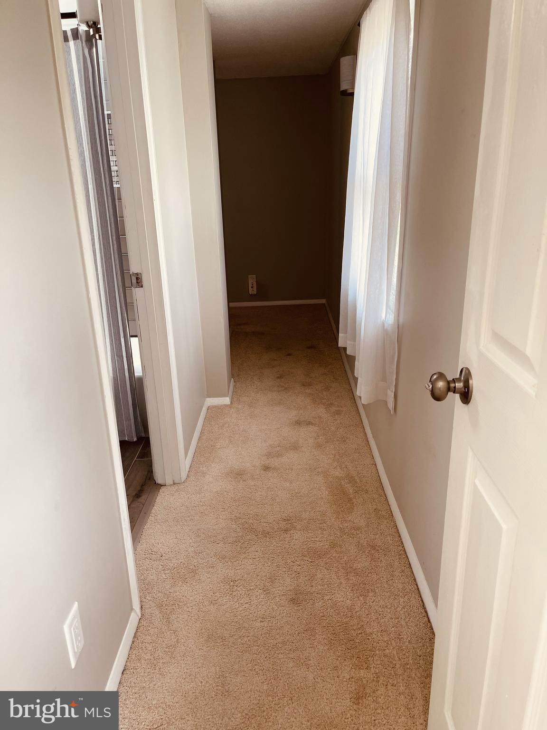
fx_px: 548
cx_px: 274
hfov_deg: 53.1
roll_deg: +2.0
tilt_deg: -20.4
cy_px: 365
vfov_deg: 67.3
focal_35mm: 26
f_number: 1.6
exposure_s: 1/121
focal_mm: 5.1
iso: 80
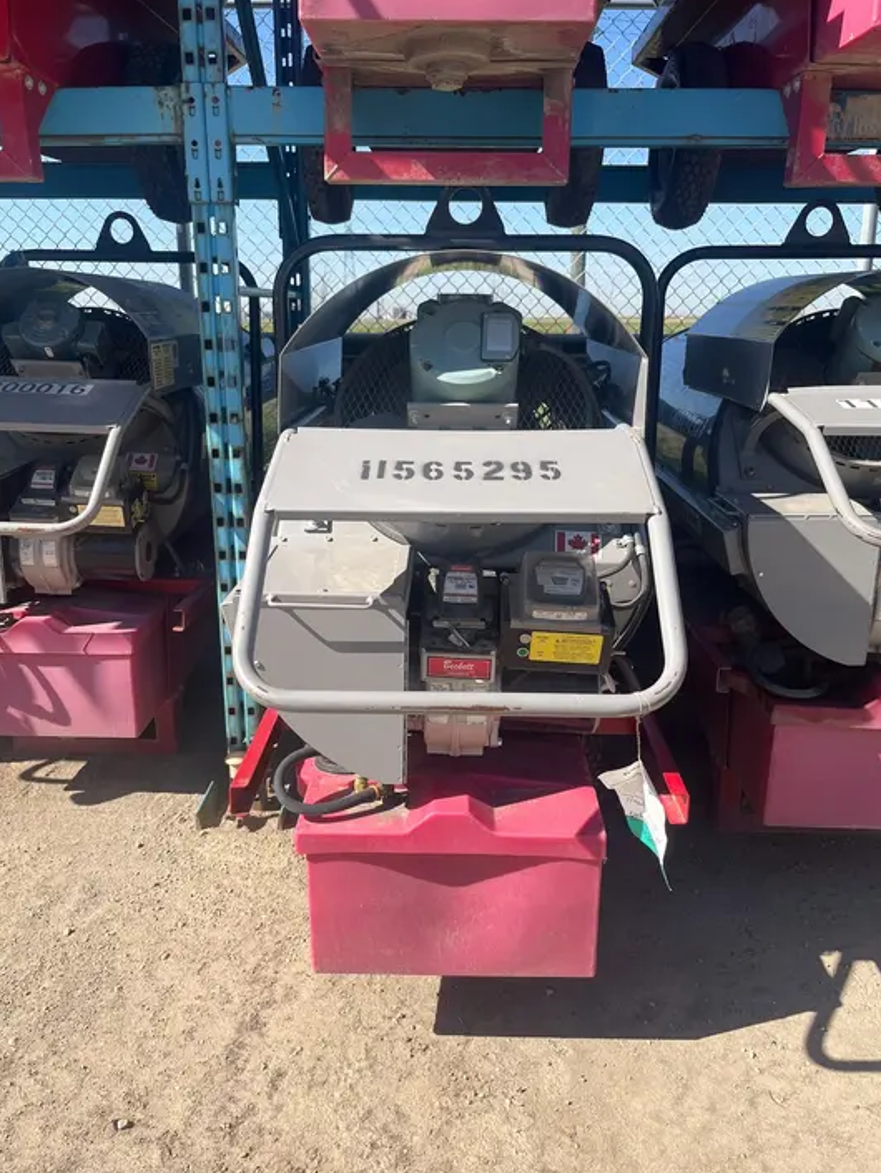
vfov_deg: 65.3
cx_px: 442
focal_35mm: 27
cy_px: 596
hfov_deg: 51.4
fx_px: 916
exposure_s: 1/2137
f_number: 1.6
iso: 50
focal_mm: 5.1
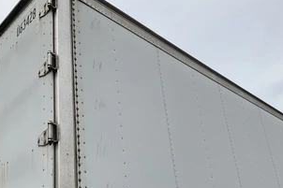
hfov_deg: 48.4
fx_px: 314
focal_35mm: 40
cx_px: 160
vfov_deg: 32.8
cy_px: 137
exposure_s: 1/2959
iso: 25
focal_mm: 3
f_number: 1.8
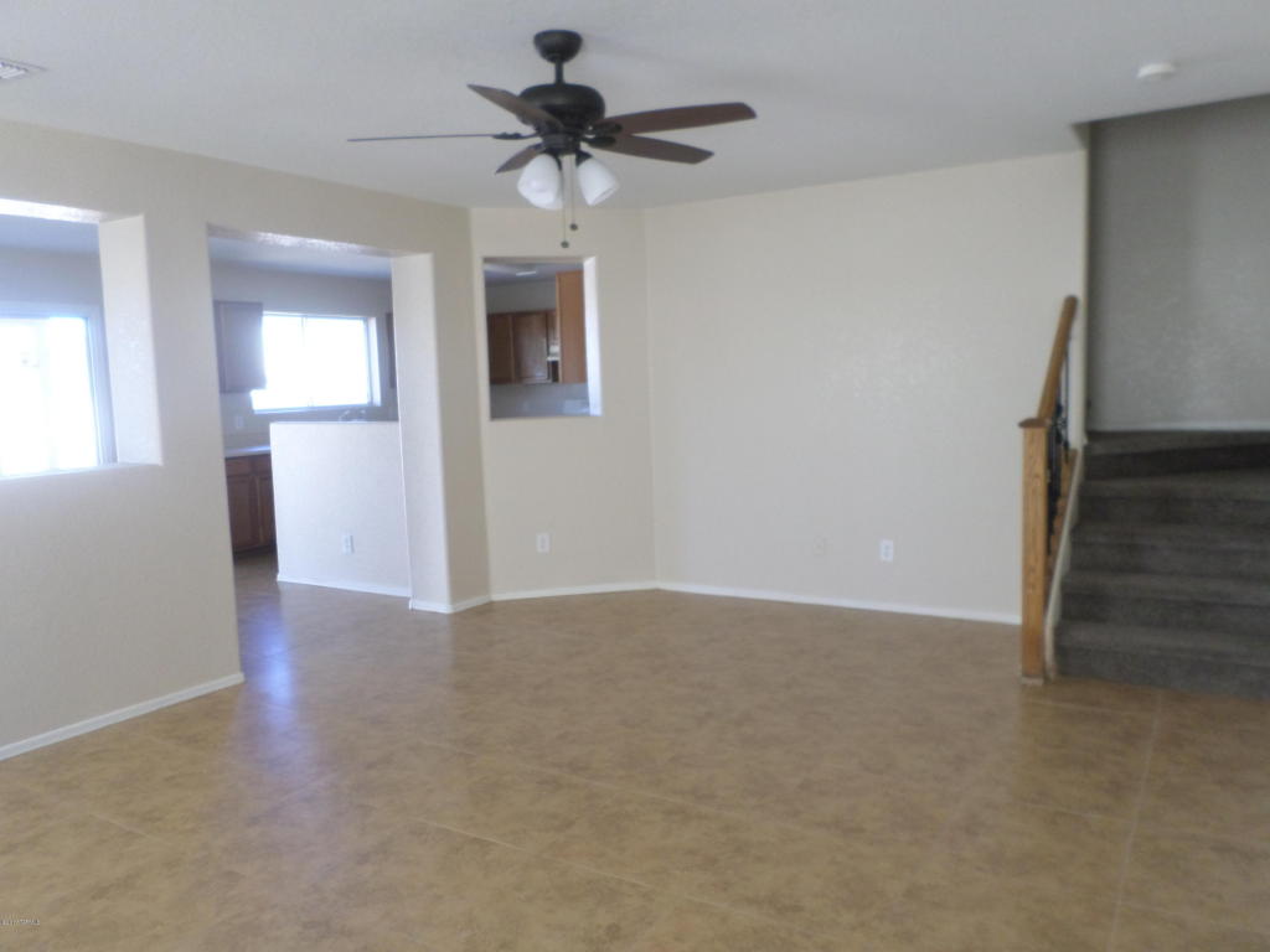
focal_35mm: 25
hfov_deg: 69.4
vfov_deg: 54.9
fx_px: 917
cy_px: 476
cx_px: 635
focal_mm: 4.5
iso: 160
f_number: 2.5
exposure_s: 1/30
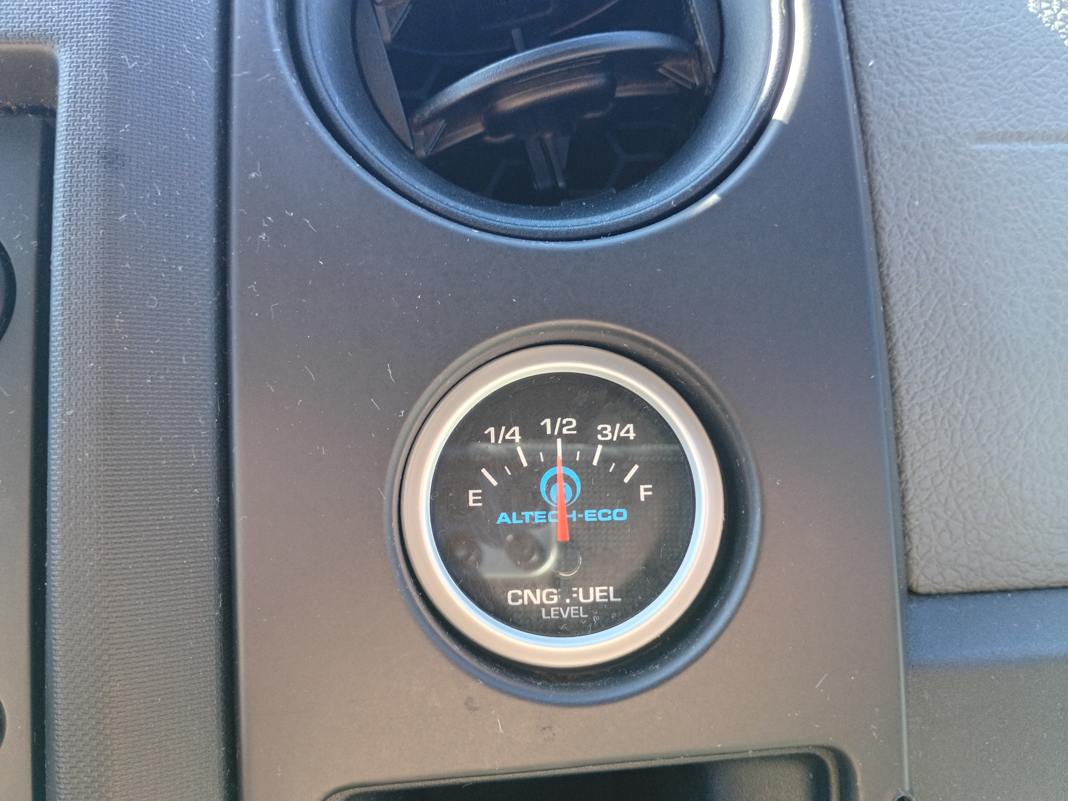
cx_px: 534
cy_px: 400
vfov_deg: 48.2
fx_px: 895
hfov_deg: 61.7
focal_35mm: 29
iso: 388
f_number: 1.8
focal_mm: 4.27
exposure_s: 1/60
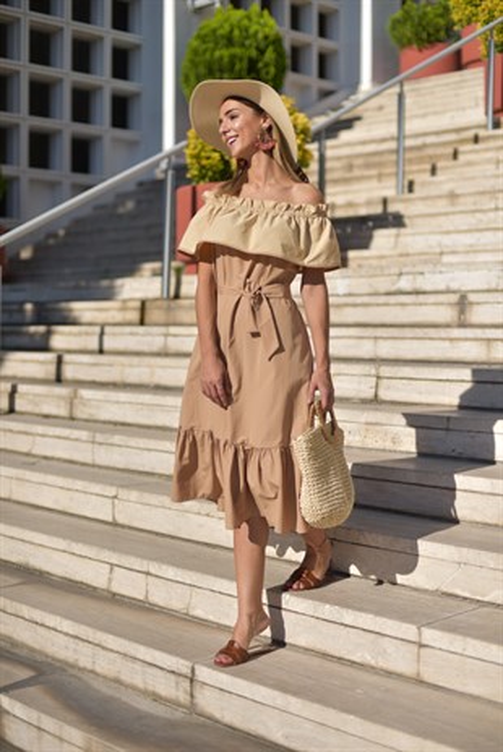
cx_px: 252
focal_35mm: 50
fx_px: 1046
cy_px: 376
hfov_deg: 27.0
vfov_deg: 39.6
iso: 80
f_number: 2
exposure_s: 1/6400
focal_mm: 50
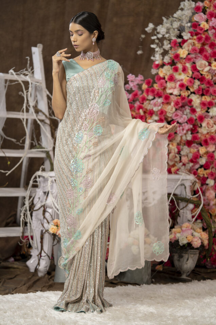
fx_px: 810
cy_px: 162
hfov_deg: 15.2
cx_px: 108
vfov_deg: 22.6
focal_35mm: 90
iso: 100
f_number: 2.8
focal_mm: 90
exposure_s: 1/100
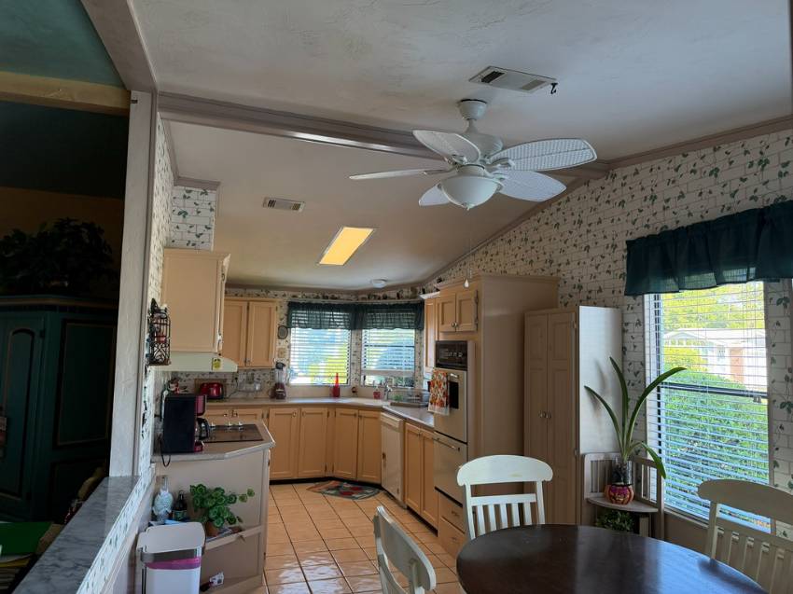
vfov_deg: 56.8
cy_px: 297
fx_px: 550
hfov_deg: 71.6
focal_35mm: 24
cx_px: 396
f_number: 1.78
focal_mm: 6.76
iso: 200
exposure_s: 1/143
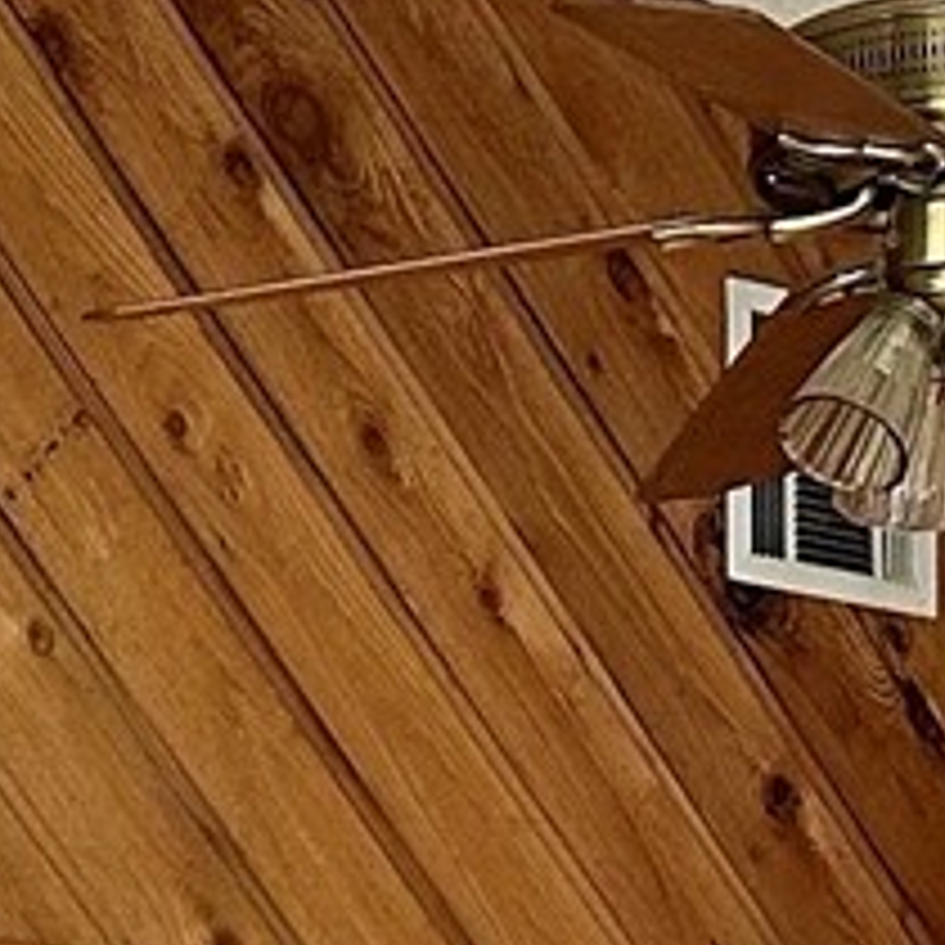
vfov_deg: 8.2
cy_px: 2313
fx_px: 5992
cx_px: -32
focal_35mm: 194
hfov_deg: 9.0
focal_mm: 6.86
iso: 250
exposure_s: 1/104
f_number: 1.78
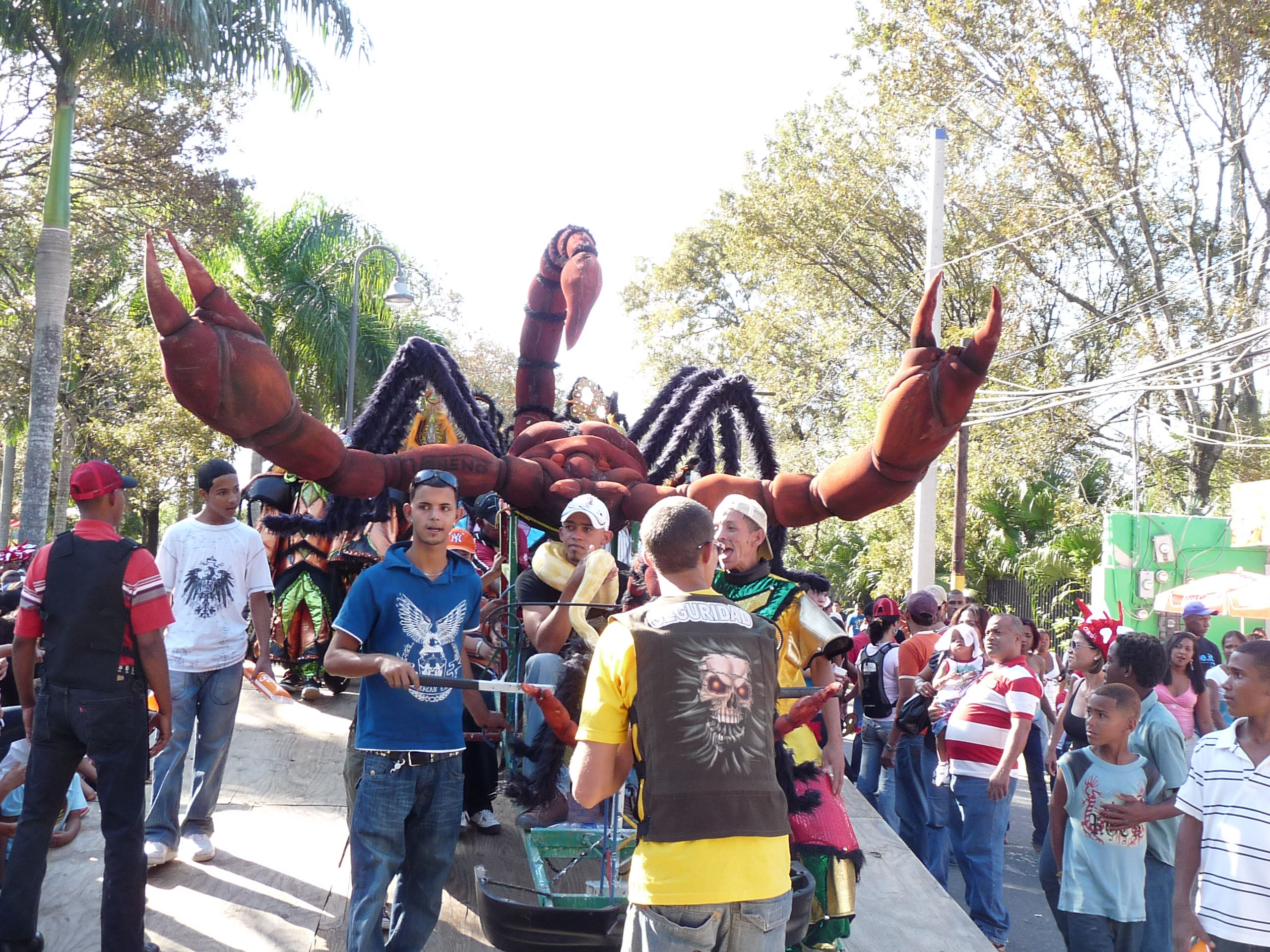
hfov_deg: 44.8
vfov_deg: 34.3
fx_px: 1541
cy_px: 476
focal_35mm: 42
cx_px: 635
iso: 100
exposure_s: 1/100
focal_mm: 5.2
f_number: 3.6
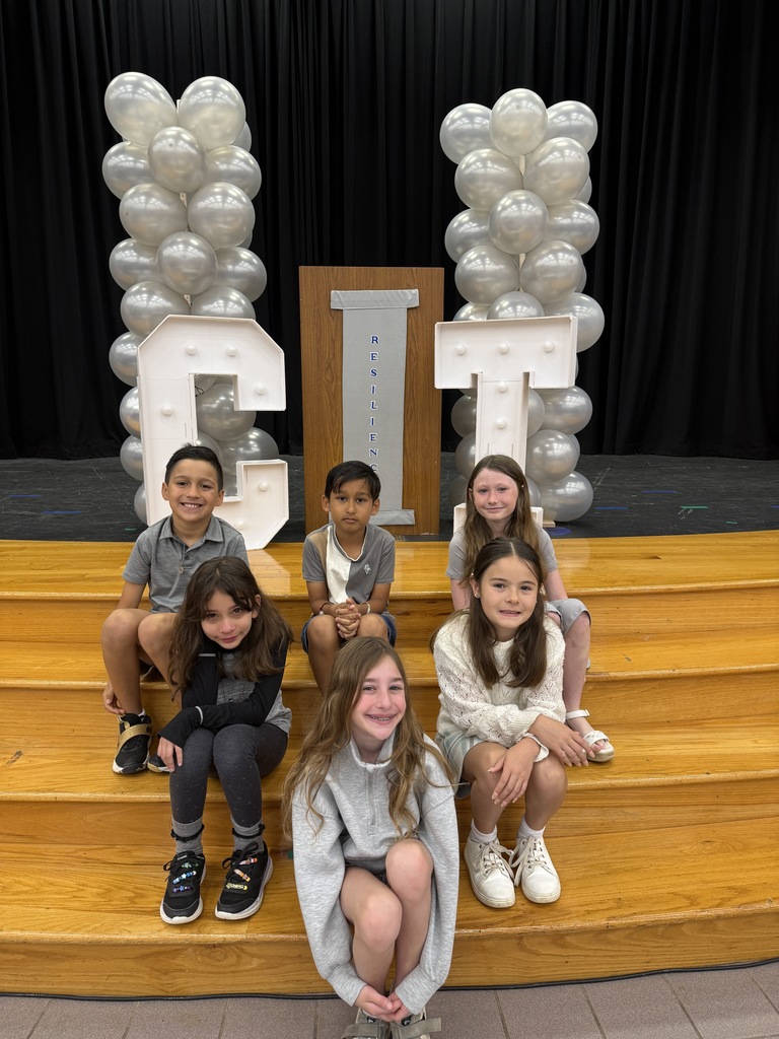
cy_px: 520
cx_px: 390
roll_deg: -0.3
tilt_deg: -10.4
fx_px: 720
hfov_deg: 56.8
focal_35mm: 24
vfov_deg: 71.6
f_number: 1.78
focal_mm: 6.76
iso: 125
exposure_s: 1/60
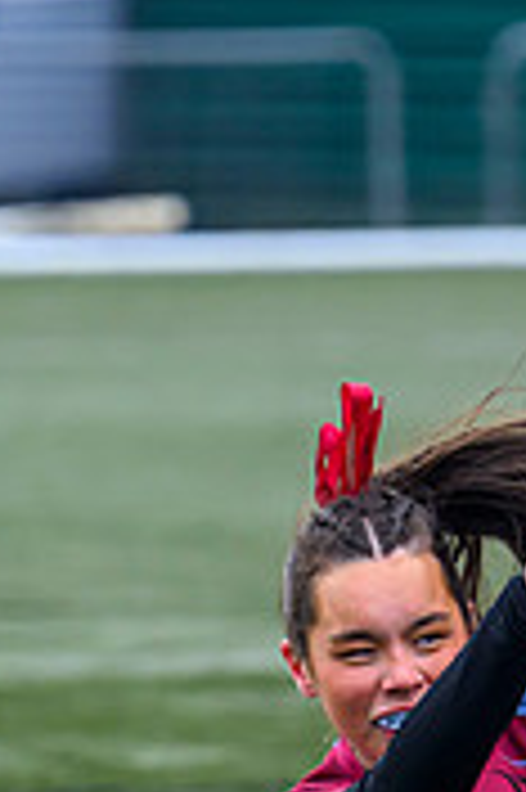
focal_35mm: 865
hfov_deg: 1.6
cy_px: 816
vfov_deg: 2.4
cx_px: 957
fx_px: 18994
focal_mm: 210
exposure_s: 1/1250
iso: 1000
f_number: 4
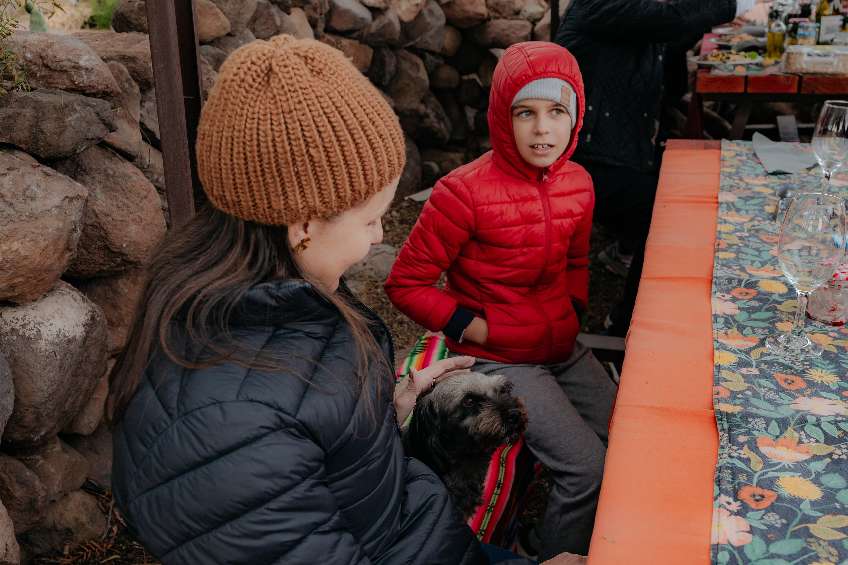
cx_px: 433
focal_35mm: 37
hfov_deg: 51.5
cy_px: 310
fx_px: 880
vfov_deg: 35.6
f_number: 4.5
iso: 125
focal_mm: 23
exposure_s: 1/160
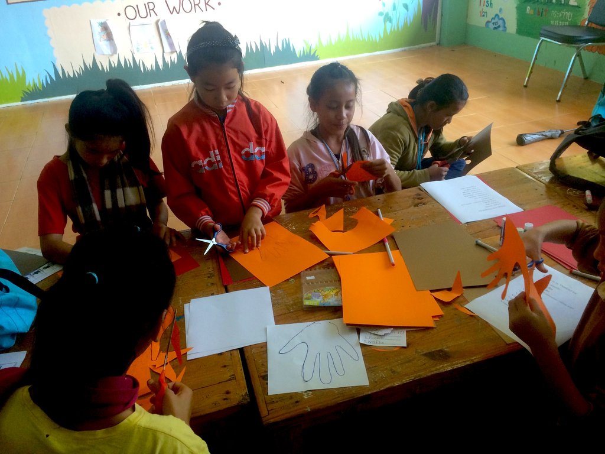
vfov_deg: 48.2
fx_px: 507
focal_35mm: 29
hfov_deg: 61.7
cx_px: 302
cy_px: 227
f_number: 2.2
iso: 50
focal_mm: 4.15
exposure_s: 1/30
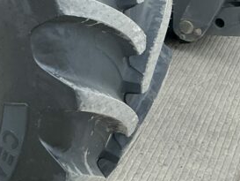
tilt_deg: -16.5
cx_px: 4
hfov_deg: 18.3
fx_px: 728
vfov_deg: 14.0
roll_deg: -0.7
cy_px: 28
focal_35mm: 105
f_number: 1.8
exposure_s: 1/60
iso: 80
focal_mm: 3
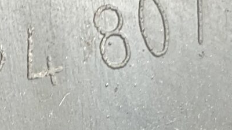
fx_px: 1243
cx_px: -30
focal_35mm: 202
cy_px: 143
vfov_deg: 6.0
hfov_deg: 10.5
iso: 40
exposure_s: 1/60
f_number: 1.8
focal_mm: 3
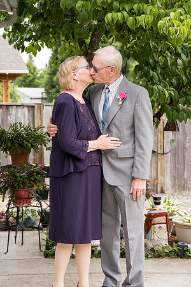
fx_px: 557
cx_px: 96
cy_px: 144
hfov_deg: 19.5
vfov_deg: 28.8
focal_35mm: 70
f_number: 5
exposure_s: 1/500
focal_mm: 70
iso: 400
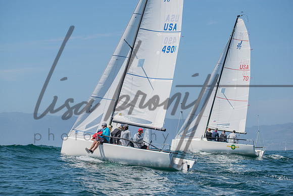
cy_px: 98
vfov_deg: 12.8
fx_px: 875
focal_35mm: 107
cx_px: 146
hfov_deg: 19.0
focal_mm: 70
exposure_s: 1/1000
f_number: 6.3
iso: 200
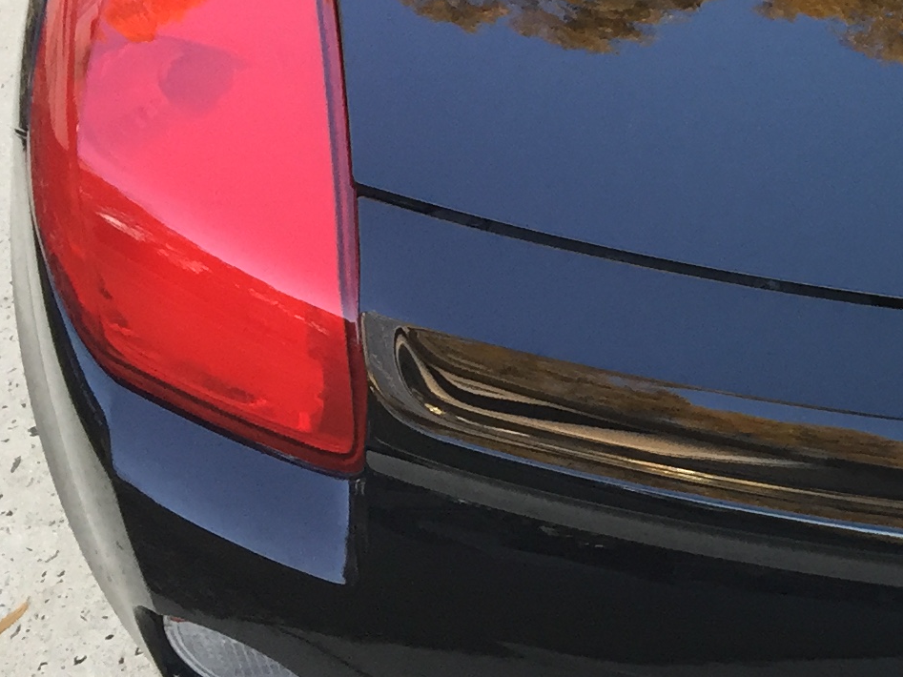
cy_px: -10
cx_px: 1459
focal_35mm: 100
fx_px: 2608
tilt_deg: -34.3
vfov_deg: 14.5
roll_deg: -1.1
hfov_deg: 17.2
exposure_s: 1/40
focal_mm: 4.15
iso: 32
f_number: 2.2
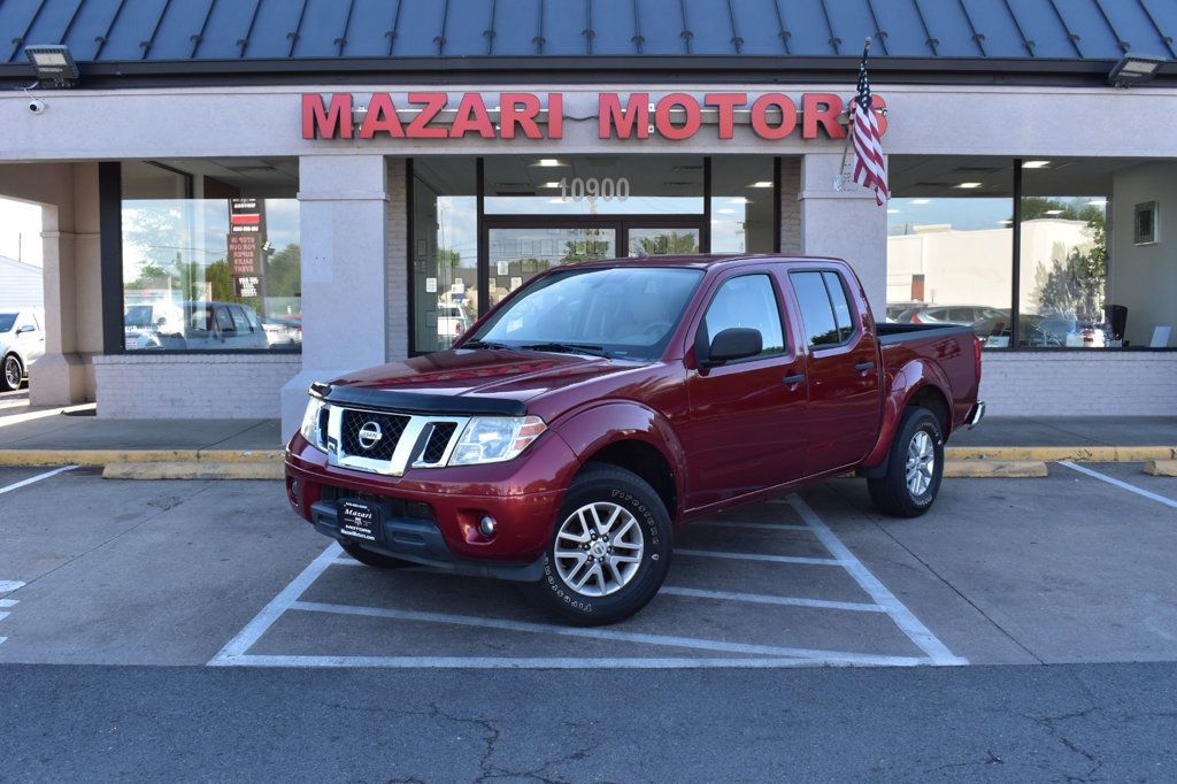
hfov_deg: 55.1
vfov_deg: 38.3
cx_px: 588
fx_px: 1128
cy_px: 392
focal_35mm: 34
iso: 400
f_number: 9
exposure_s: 1/160
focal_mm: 23
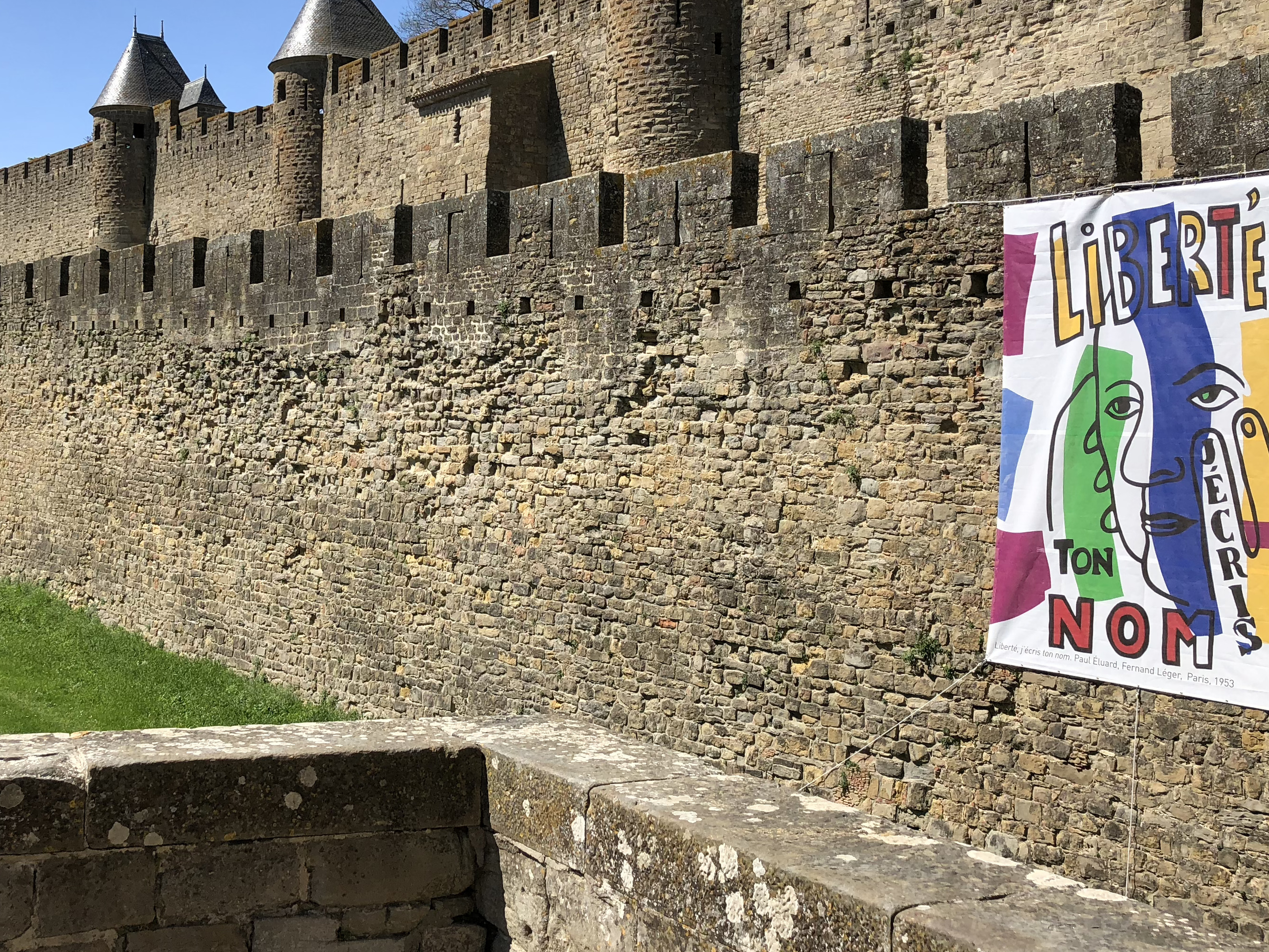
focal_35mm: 42
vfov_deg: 34.2
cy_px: 353
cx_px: 417
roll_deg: +0.2
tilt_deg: +5.5
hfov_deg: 44.1
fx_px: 1540
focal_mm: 4
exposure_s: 1/1919
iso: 20
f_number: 1.8
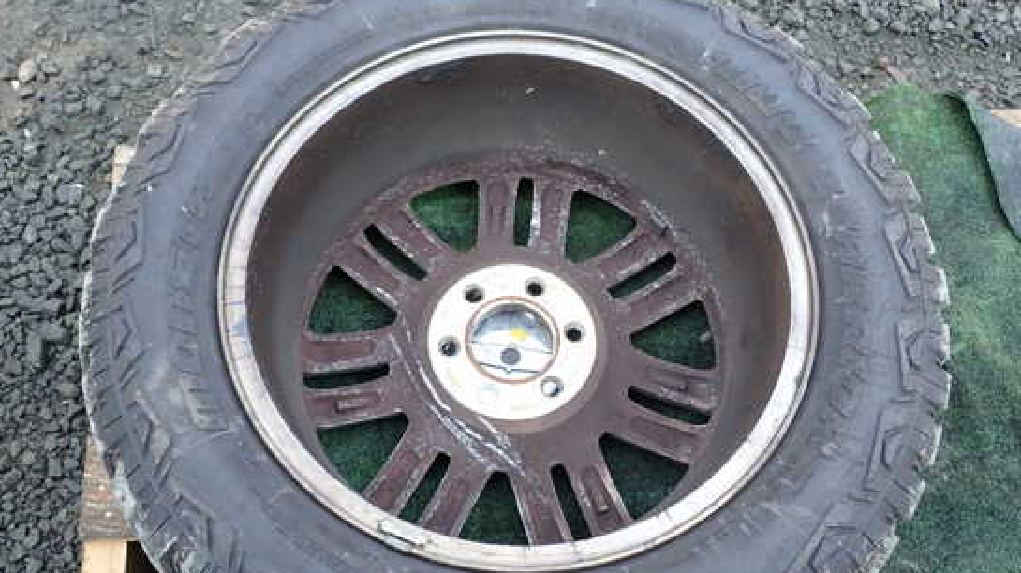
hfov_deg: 55.3
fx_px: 974
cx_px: 504
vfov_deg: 32.7
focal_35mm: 36
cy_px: 343
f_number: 3.2
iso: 100
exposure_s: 1/60
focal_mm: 5.4
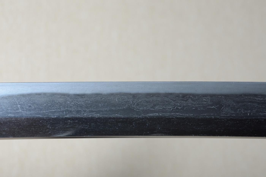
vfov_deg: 9.6
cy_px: 88
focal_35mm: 142
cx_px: 133
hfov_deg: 14.4
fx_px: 1052
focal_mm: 95
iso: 400
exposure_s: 1/1.6
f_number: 11
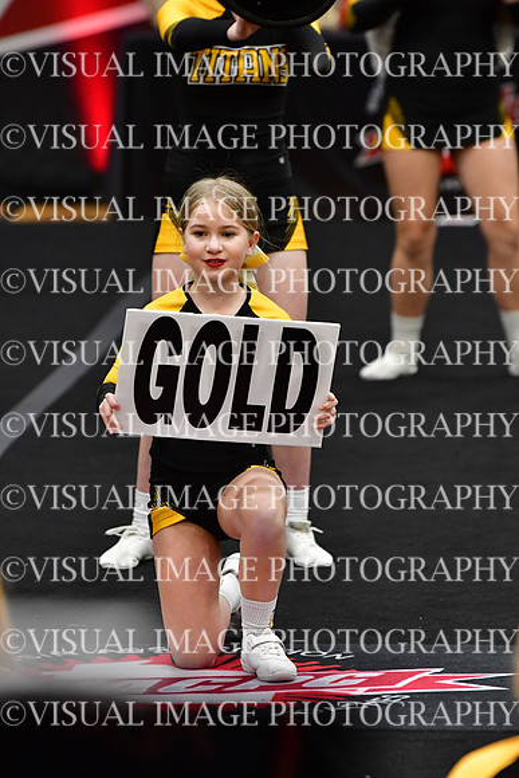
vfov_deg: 6.9
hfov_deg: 4.6
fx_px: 6483
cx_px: 260
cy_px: 389
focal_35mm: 300
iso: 4000
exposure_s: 1/500
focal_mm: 200
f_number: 3.5
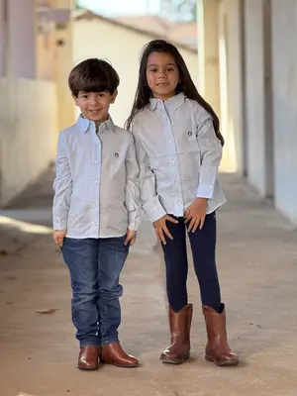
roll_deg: +0.6
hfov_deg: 12.3
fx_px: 1373
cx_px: 148
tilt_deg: -3.6
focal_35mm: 120
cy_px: 198
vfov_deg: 16.4
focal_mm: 15.66
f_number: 2.8
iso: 80
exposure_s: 1/99
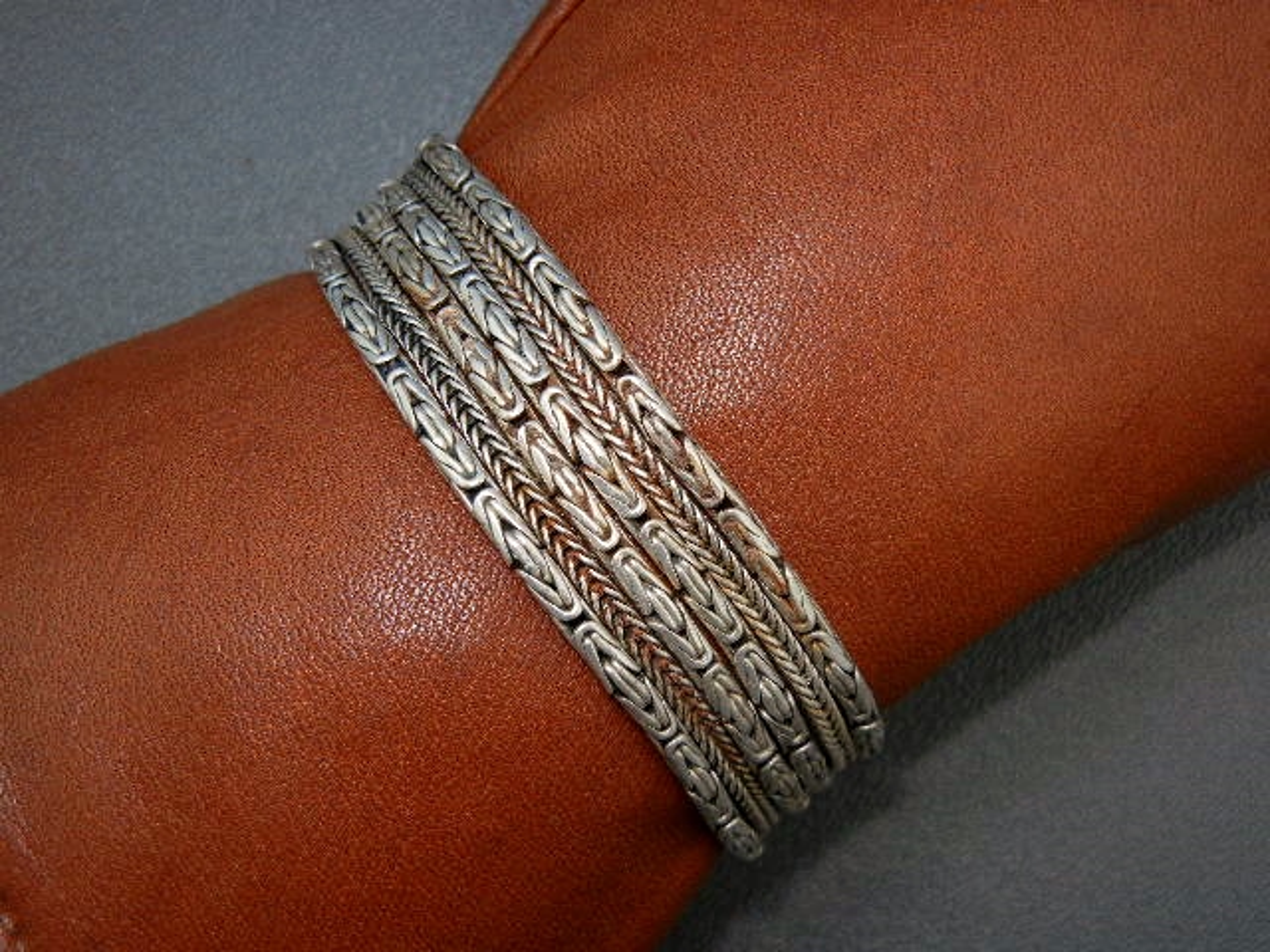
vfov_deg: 24.8
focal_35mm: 59
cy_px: 476
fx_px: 2165
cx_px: 635
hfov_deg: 32.7
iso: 253
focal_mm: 10.6
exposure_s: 1/30
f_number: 4
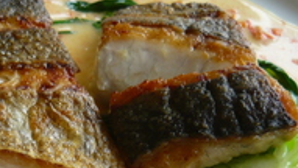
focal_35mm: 79
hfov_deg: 26.3
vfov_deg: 15.1
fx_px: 625
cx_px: 58
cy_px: 161
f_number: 2.8
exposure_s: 1/250
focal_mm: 5.5
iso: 100
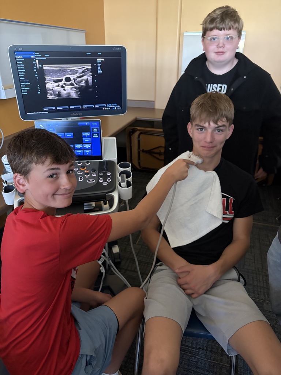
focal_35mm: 26
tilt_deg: -25.1
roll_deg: +1.0
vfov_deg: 67.3
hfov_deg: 53.1
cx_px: 140
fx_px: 281
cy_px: 188
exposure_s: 1/40
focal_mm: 5.96
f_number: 1.6
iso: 640
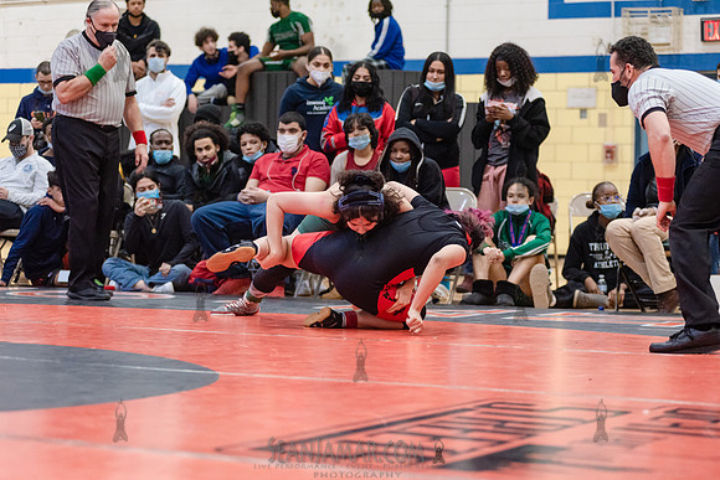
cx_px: 360
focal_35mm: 92
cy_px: 240
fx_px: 1840
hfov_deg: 22.1
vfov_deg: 14.9
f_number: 3.5
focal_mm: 92
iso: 4000
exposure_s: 1/400
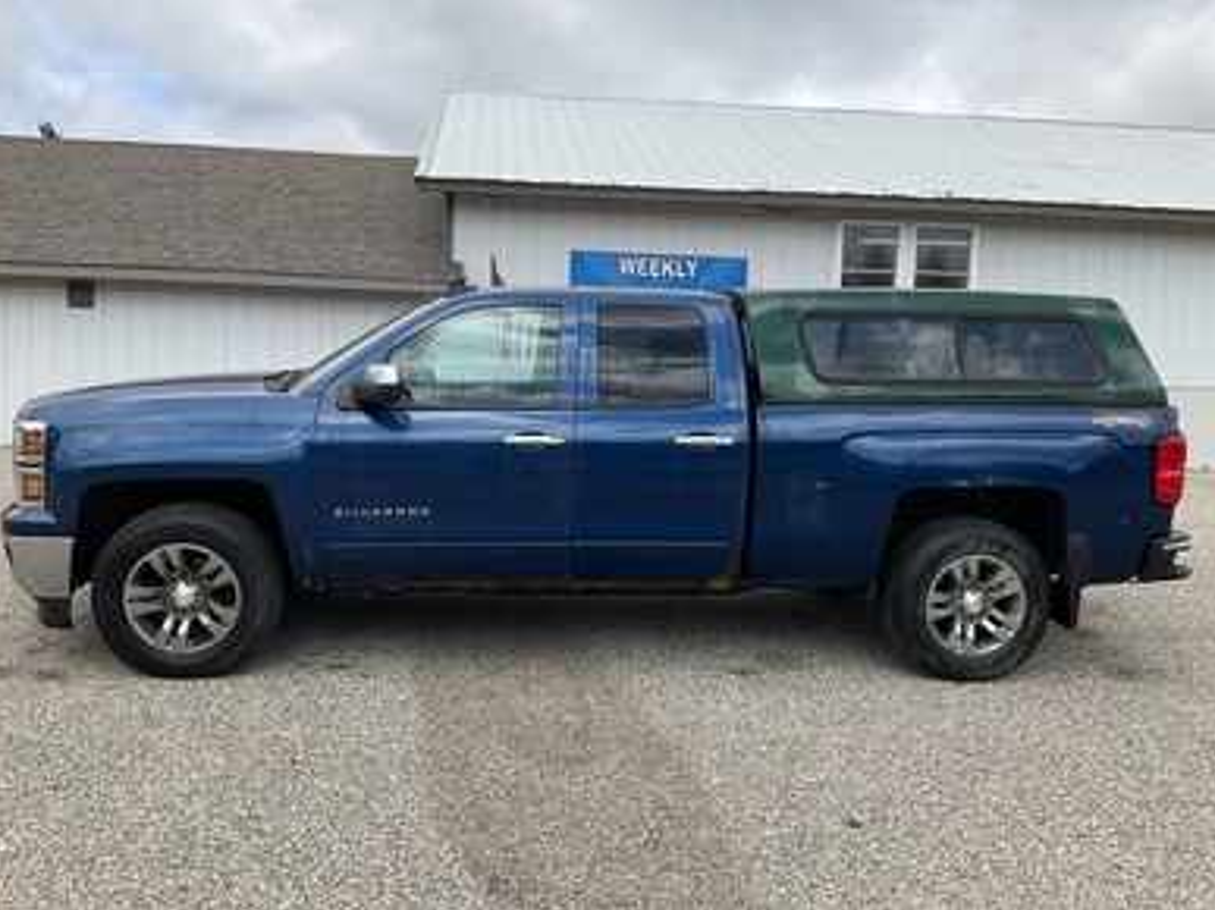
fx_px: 1053
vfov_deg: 46.8
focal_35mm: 30
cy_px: 442
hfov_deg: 60.0
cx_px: 590
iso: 25
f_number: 1.8
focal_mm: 3
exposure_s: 1/1848
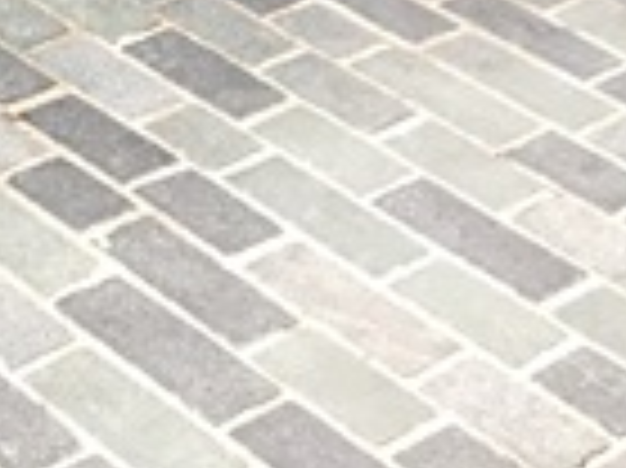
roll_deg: -3.1
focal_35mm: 126
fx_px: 2277
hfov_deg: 13.4
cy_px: -130
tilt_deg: -25.0
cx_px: -628
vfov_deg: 11.5
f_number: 2.2
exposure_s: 1/33
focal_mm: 4.15
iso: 80
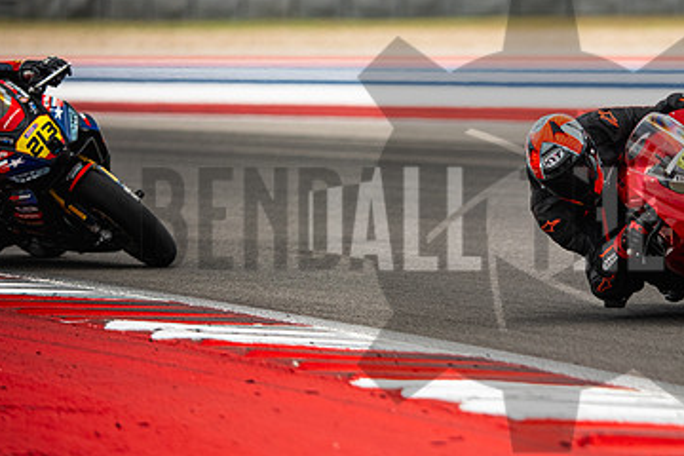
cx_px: 542
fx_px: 9176
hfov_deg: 4.3
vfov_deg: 2.8
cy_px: 221
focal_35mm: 483
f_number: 2
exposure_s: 1/5000
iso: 500
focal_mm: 200
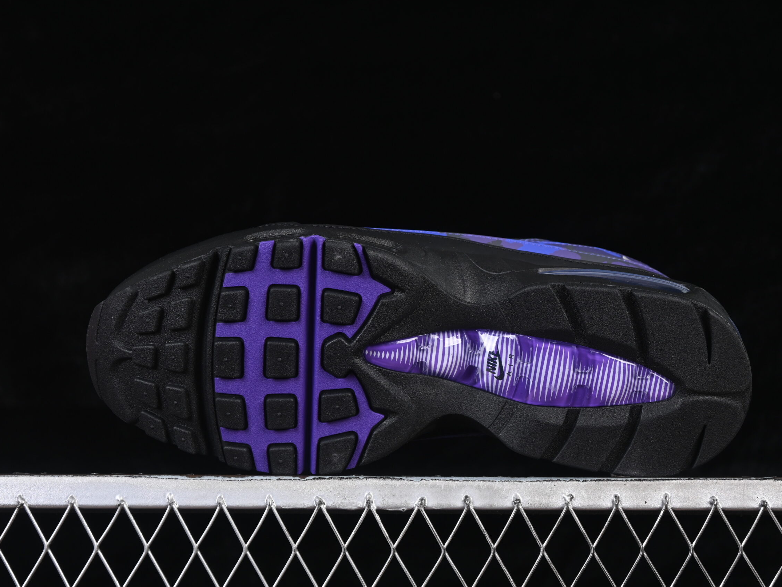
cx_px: 425
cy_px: 292
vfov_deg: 18.0
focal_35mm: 82
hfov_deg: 23.8
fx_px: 1853
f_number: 6.3
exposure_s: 1/60
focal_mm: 50
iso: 160
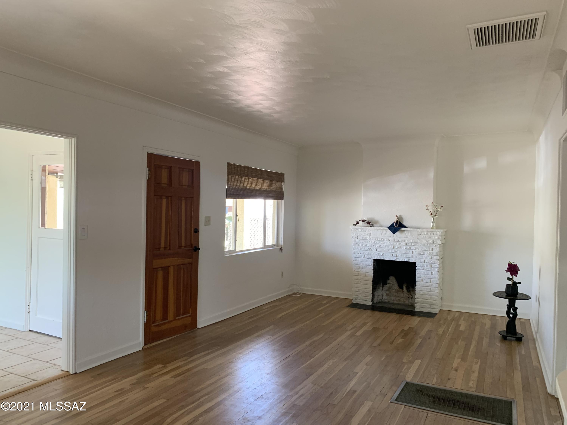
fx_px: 426
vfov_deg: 53.1
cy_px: 212
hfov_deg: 67.3
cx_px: 284
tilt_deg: +0.0
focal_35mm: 26
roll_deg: -1.2
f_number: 1.8
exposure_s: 1/60
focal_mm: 4.25
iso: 160
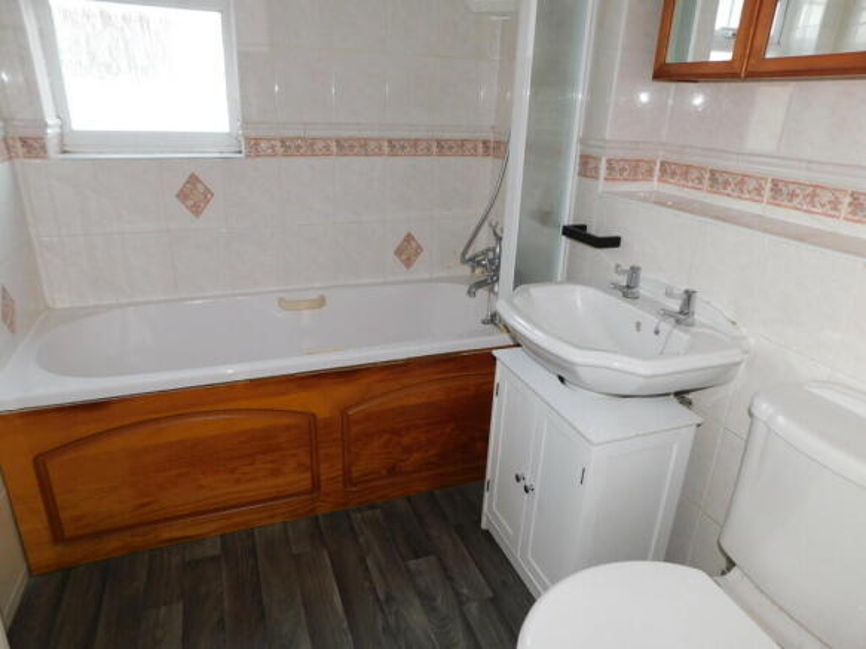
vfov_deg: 58.9
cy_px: 324
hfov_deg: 73.9
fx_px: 575
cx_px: 433
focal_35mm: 23
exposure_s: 1/30
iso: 200
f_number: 3
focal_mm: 4
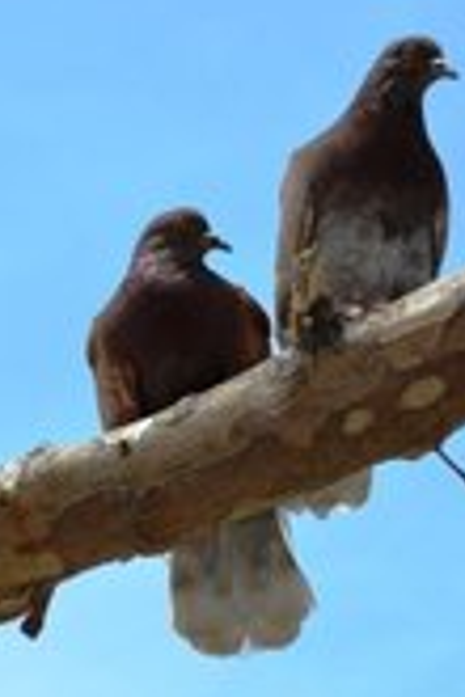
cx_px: 131
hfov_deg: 6.9
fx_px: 3879
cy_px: 272
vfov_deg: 10.3
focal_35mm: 200
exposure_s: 1/250
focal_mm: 55
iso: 100
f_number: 8
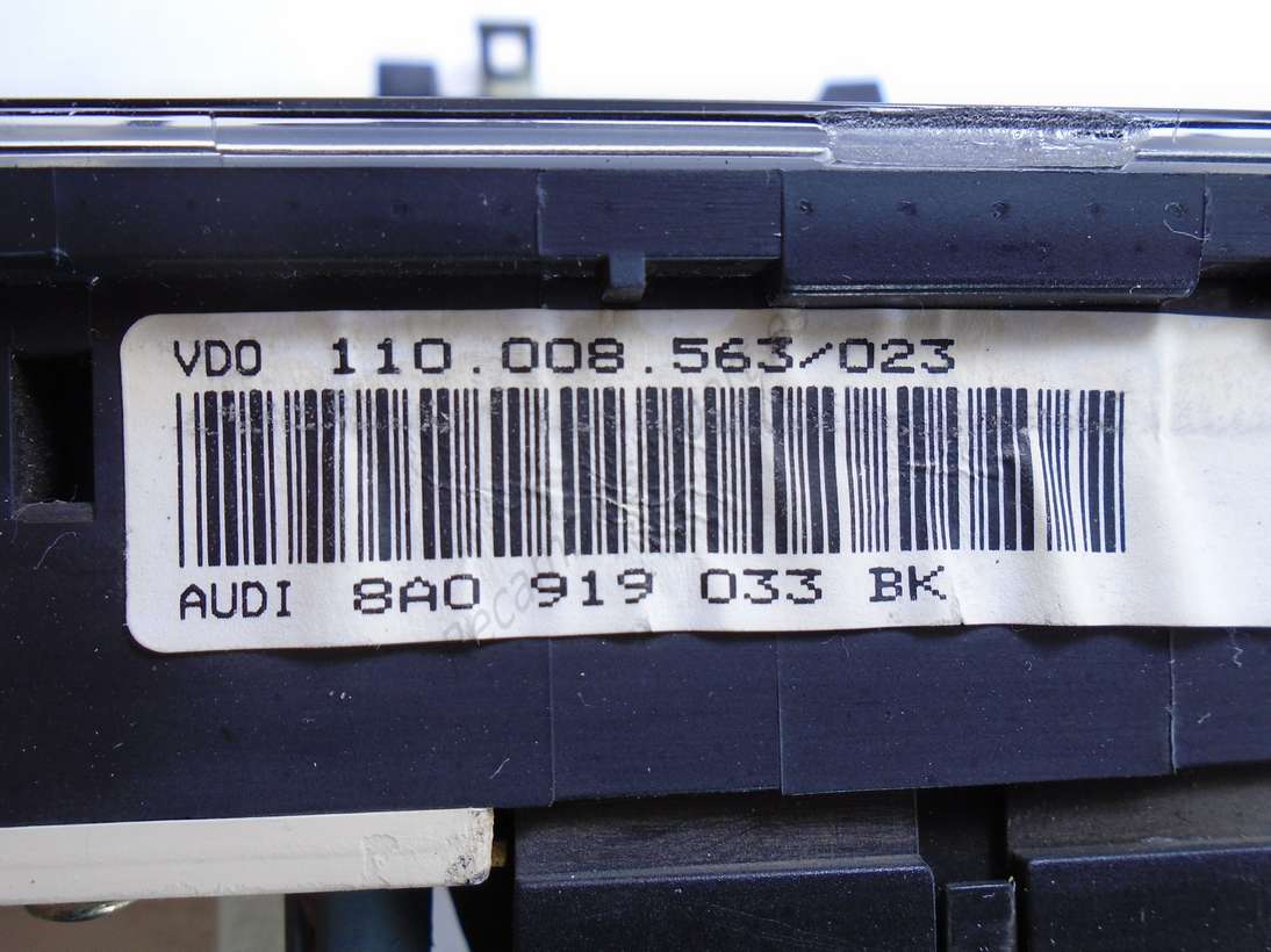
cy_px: 476
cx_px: 636
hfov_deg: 67.3
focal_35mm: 26
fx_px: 954
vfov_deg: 53.0
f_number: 3.2
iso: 100
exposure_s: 1/40
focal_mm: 4.6
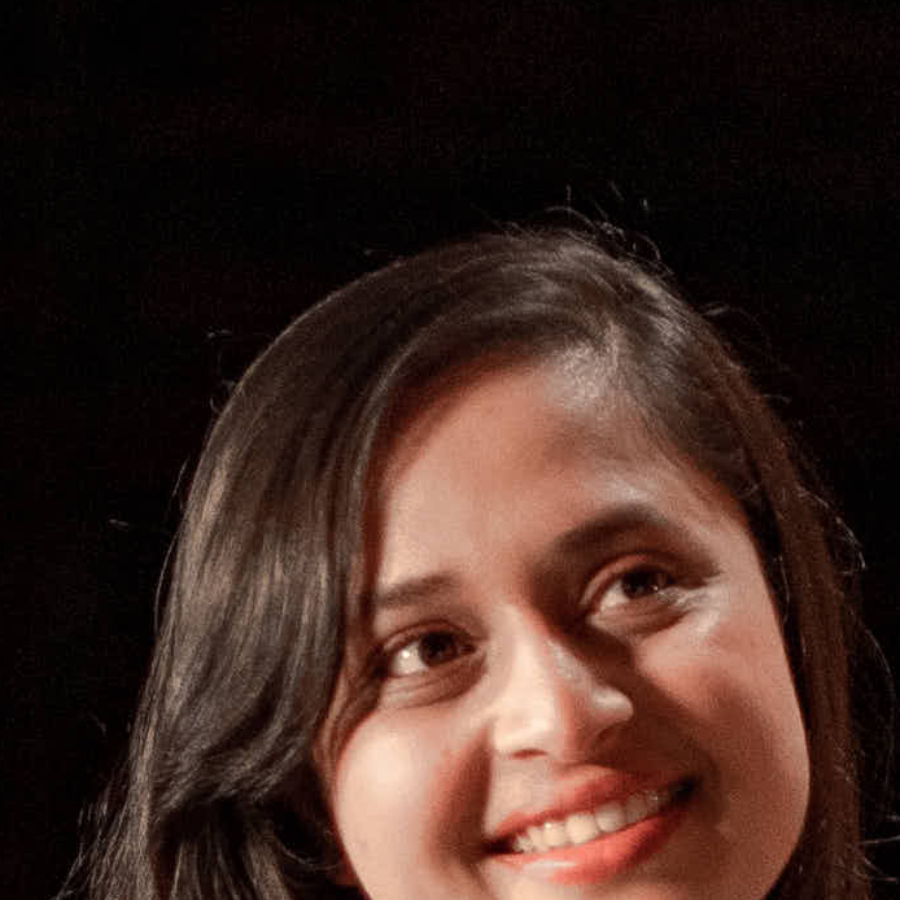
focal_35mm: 257
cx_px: 1228
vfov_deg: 6.7
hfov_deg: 6.7
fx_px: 7560
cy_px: 1237
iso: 640
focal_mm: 35
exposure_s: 1/200
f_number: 1.4
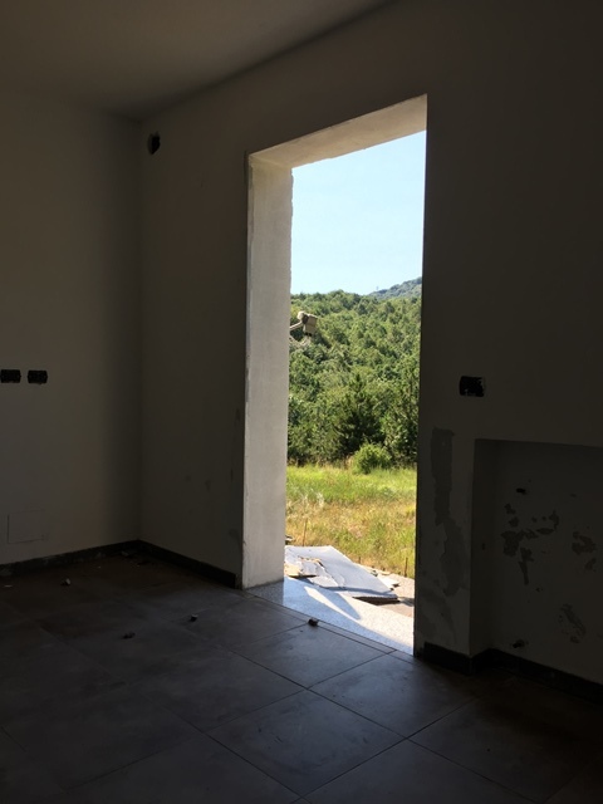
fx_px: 674
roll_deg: -0.6
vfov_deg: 61.7
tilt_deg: -0.1
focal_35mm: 29
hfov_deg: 48.2
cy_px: 402
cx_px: 302
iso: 32
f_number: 2.2
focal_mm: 4.15
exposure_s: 1/670
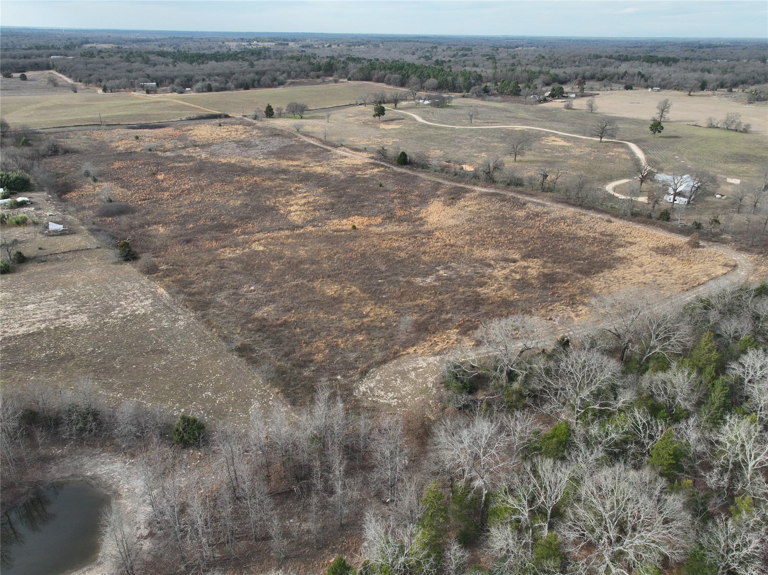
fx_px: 532
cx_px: 384
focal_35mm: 24
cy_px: 288
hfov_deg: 71.6
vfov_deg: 56.8
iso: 100
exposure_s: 1/320
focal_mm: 12.29
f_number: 4.5
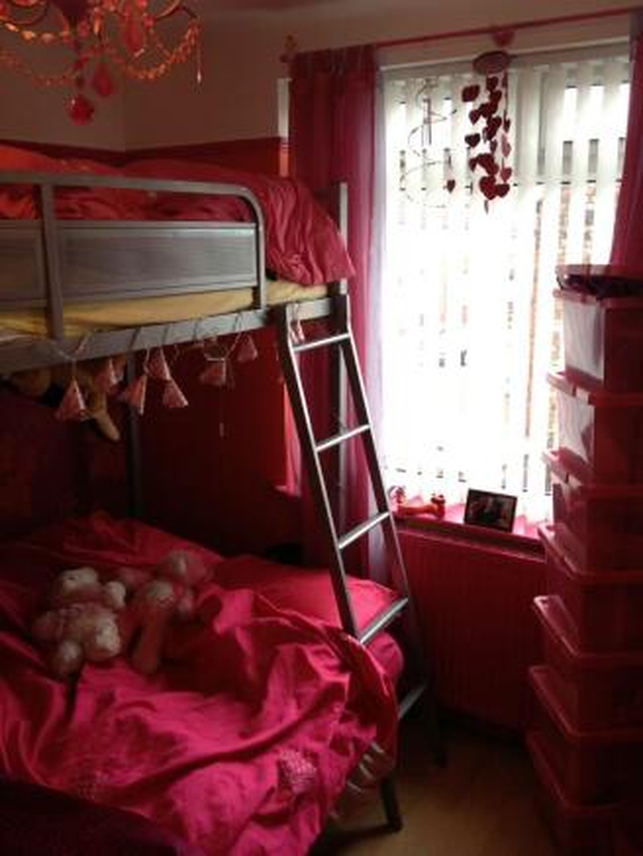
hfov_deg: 40.7
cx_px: 322
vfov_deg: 52.6
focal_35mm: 35
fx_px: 866
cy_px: 428
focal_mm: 4.28
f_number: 2.4
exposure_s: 1/30
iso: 80
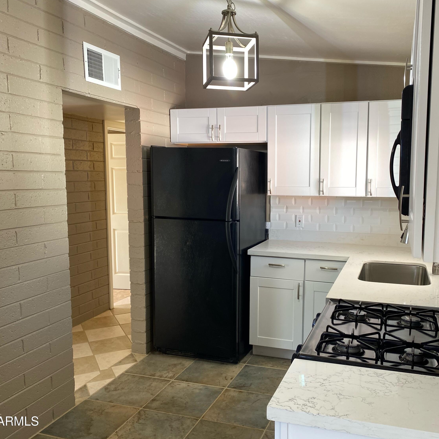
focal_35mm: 31
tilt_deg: -6.0
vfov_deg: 52.5
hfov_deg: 52.2
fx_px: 445
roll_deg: -0.1
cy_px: 220
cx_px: 260
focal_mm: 4.25
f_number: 1.8
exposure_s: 1/60
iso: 64
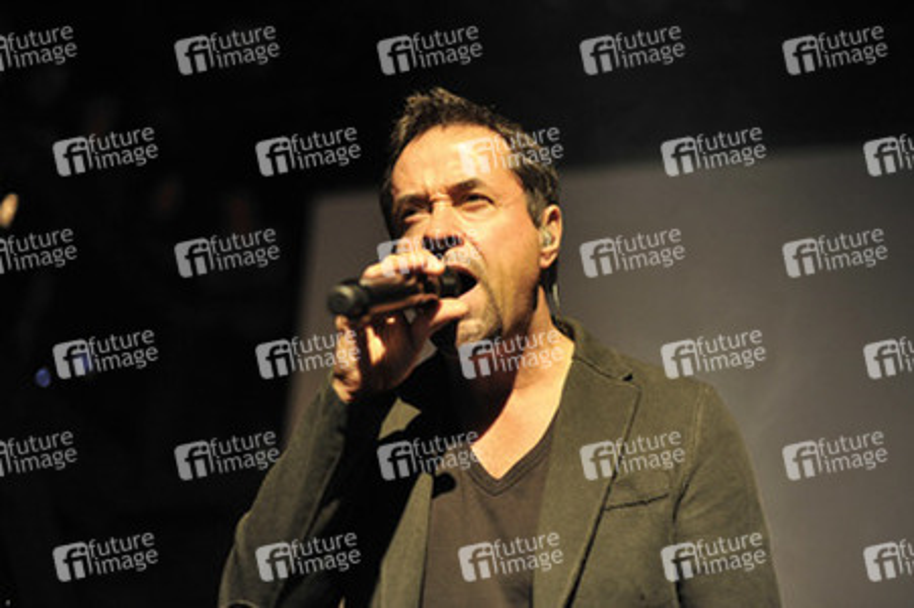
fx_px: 1268
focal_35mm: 50
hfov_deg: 39.6
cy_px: 304
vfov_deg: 27.0
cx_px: 457
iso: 1600
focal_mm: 50
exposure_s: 1/160
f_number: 2
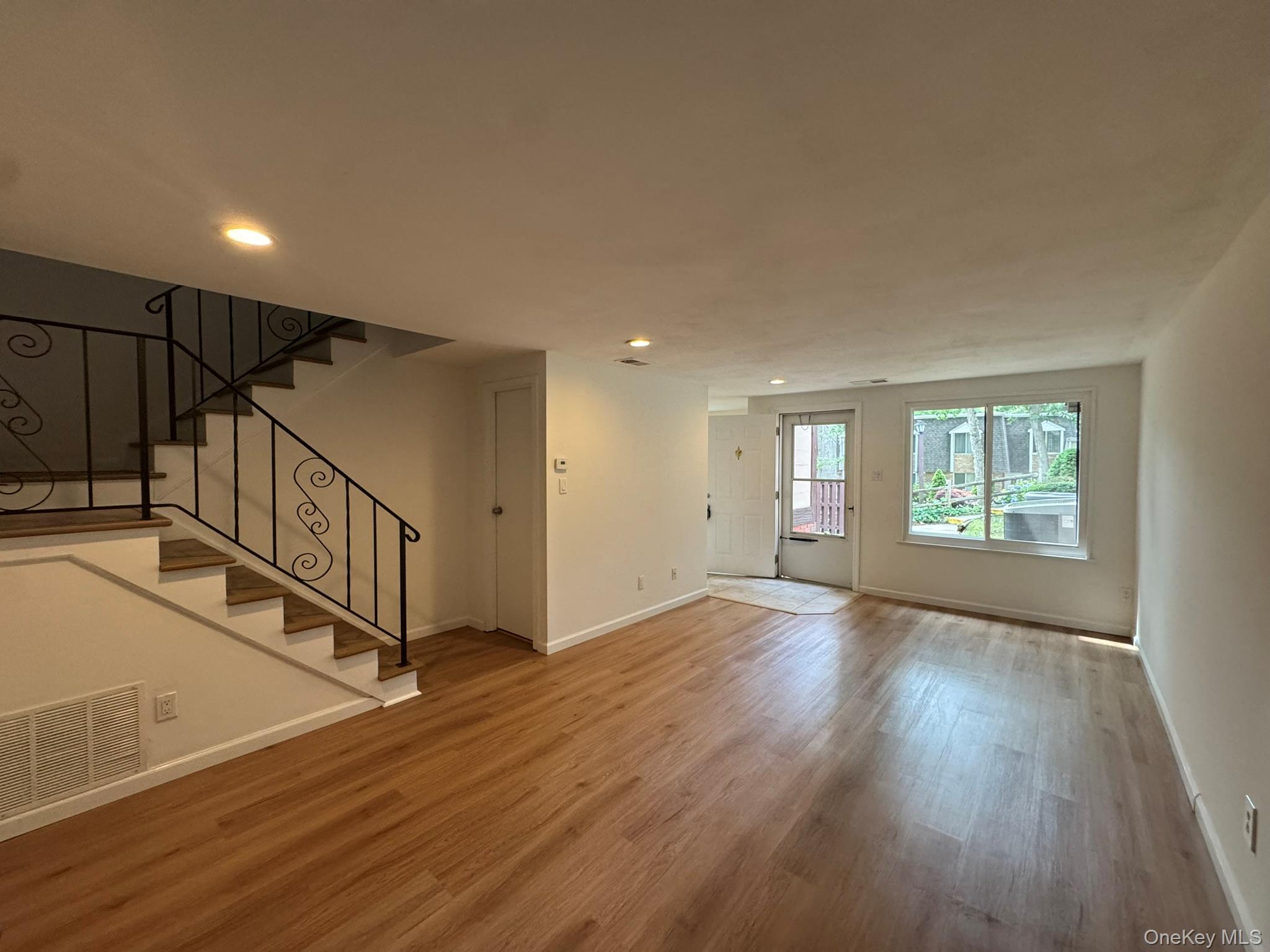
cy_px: 476
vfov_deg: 85.7
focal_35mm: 14
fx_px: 514
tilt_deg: -1.8
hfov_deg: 102.1
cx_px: 635
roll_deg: -0.2
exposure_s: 1/120
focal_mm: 2.22
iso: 320
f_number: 2.2
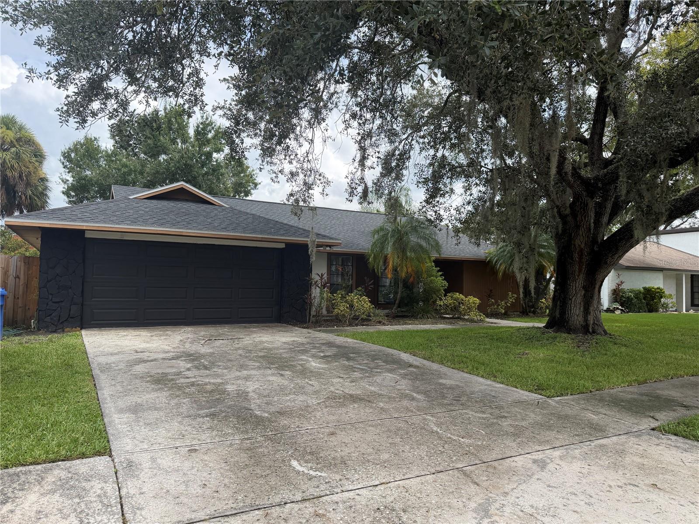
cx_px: 350
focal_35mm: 24
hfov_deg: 71.6
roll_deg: -0.8
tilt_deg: +2.4
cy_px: 262
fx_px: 485
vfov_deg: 56.8
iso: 100
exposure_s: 1/3145
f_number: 1.78
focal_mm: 6.76
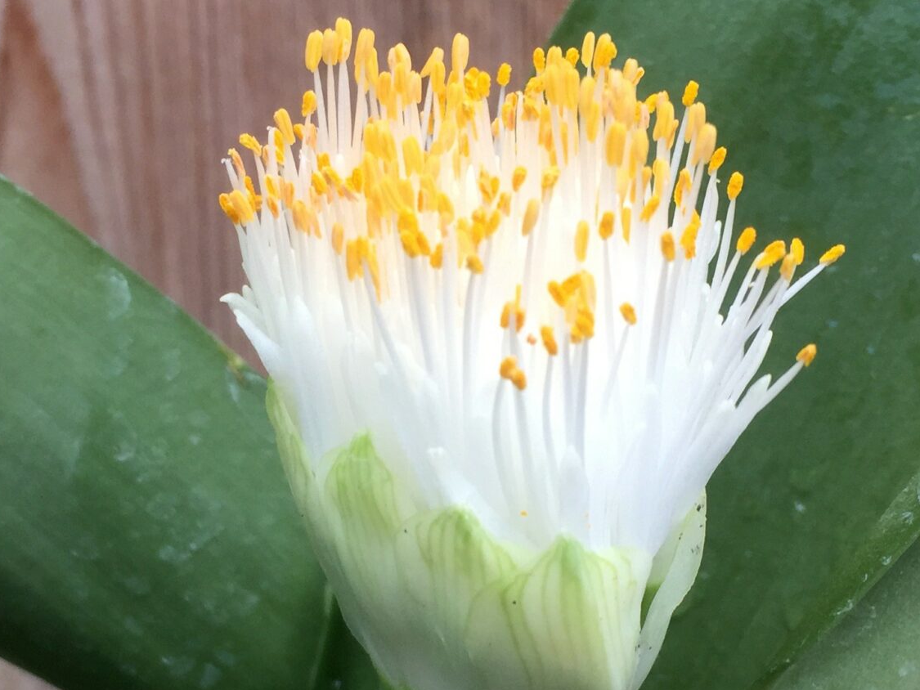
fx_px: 1754
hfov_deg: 29.4
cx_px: 424
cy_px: 523
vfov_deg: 22.0
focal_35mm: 66
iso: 40
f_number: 2.2
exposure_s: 1/50
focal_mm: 4.15
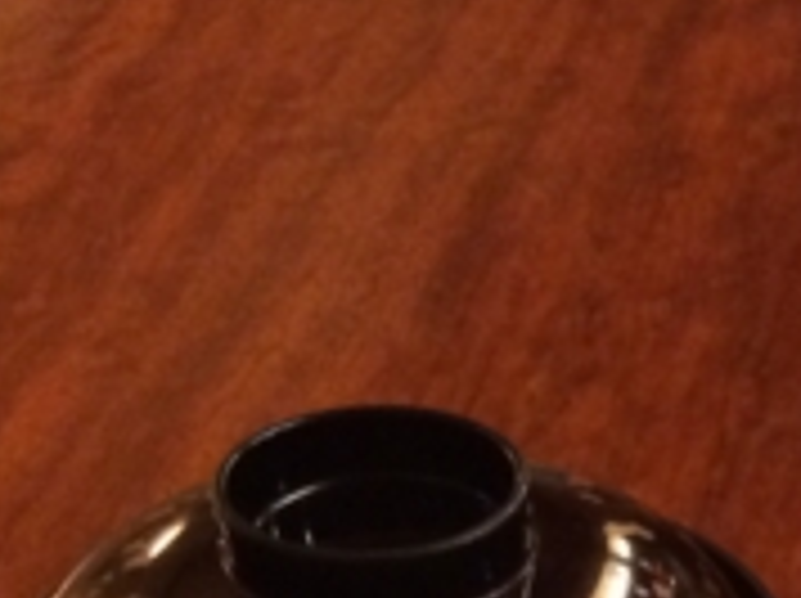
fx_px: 3120
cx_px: 1220
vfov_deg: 10.2
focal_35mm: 135
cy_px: 1174
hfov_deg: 13.7
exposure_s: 1/15
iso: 320
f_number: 2.2
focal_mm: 4.12
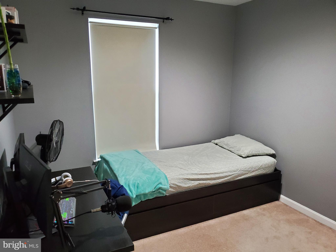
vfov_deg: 53.1
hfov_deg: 67.3
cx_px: 168
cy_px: 126
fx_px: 252
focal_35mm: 26
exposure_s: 1/39
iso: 500
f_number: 1.5
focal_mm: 4.3
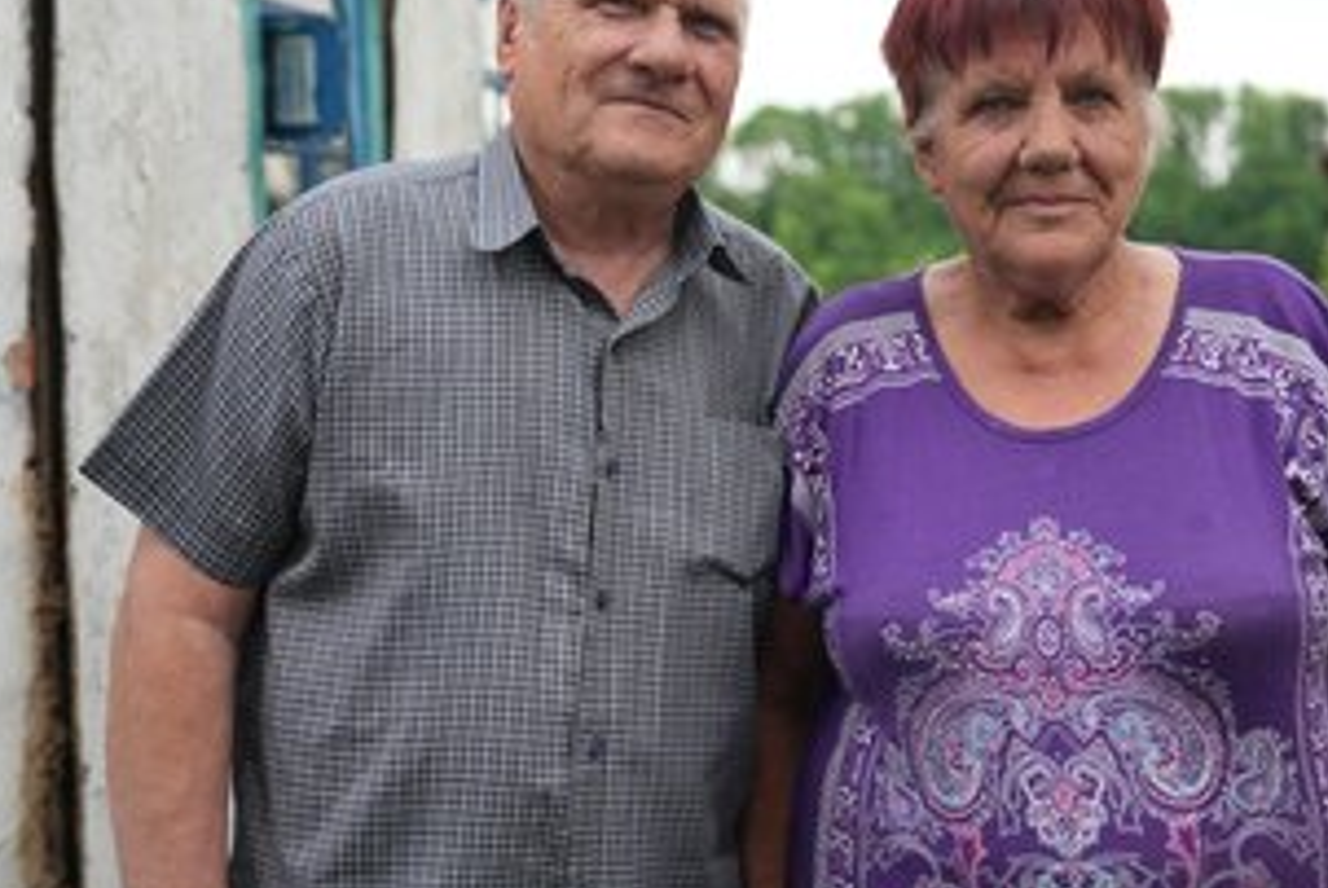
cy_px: 341
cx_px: 809
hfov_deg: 40.1
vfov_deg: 27.5
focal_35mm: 49
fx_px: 1809
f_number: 2.8
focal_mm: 37
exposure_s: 1/200
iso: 640
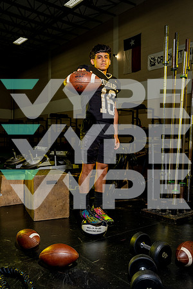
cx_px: 96
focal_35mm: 34
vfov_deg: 55.8
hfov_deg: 38.9
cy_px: 144
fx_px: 273
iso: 250
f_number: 5.6
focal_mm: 34
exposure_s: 1/250
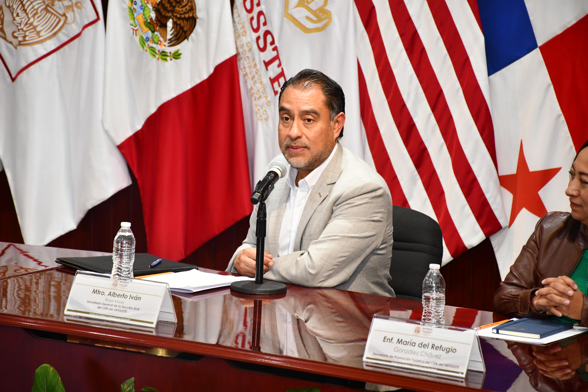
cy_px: 196
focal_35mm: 174
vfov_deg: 7.9
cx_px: 294
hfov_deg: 11.8
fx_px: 2842
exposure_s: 1/60
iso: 1800
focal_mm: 116
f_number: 5.6
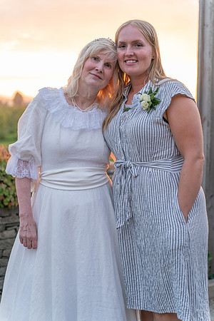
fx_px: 455
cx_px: 107
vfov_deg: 38.9
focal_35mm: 51
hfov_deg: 26.5
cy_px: 160
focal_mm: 51
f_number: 2.5
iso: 320
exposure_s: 1/250
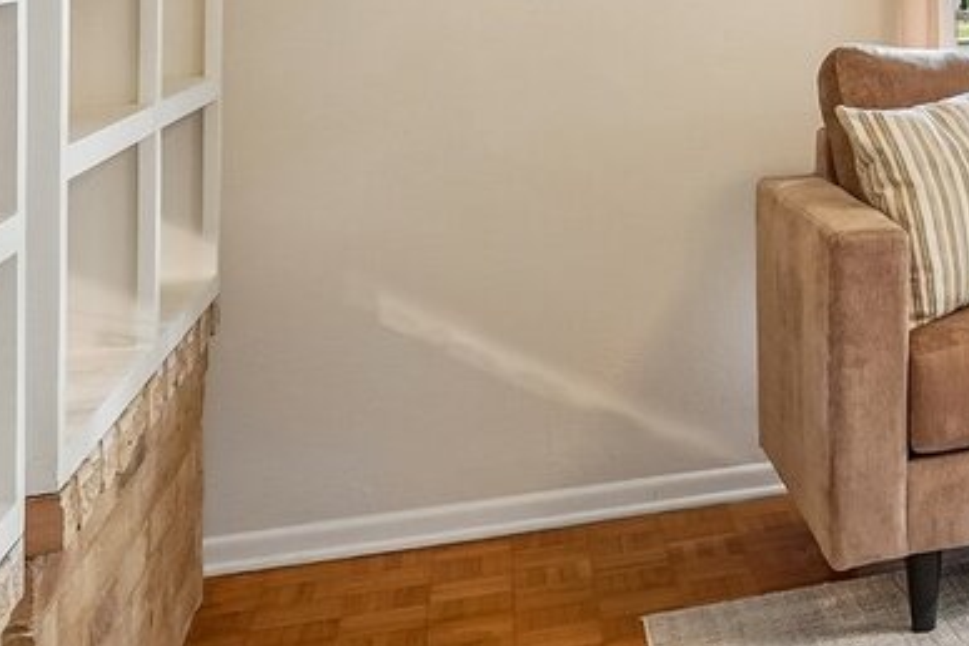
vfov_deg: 19.5
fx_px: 1803
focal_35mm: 67
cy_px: -60
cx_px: 1750
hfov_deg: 20.7
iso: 400
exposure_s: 1/20
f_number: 8
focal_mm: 16
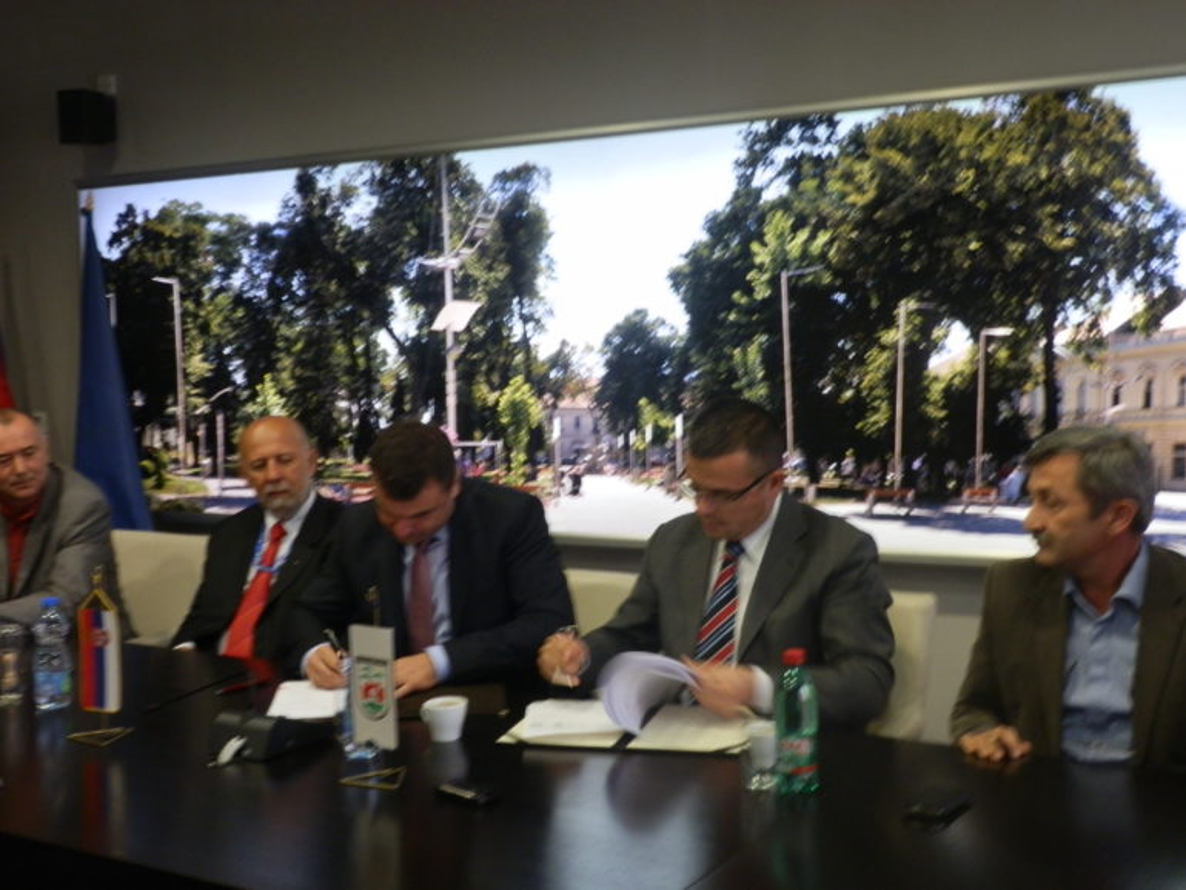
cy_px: 445
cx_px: 593
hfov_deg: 44.8
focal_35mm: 42
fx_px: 1439
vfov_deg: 34.4
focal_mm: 7.6
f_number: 3.6
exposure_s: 1/13
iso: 200
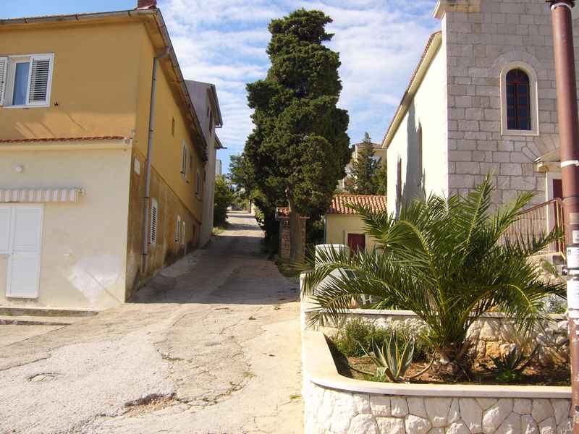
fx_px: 585
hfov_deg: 52.6
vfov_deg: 40.7
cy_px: 217
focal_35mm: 35
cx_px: 290
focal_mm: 5.8
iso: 80
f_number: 5.6
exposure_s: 1/320
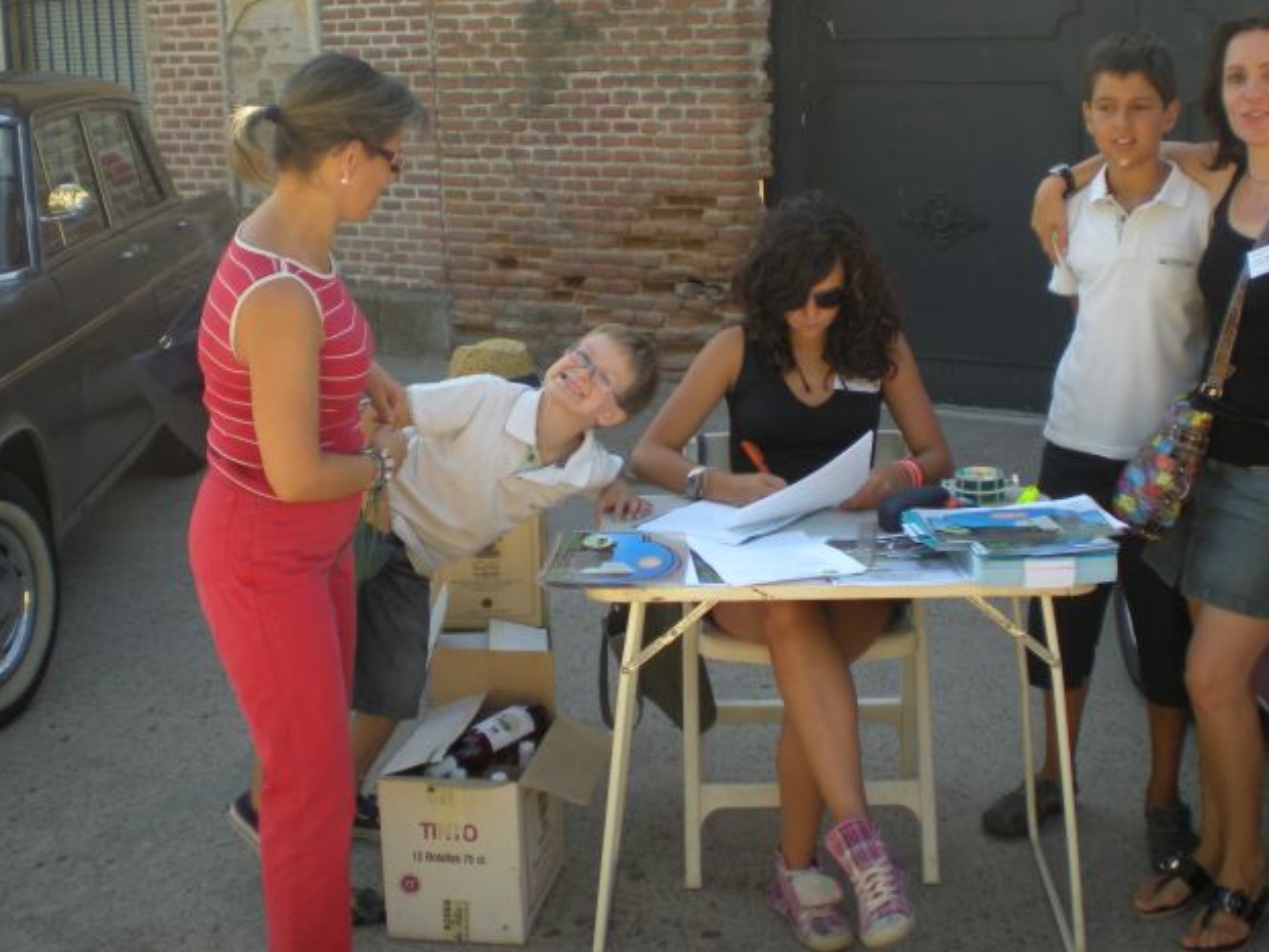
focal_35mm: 49
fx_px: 1796
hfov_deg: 38.8
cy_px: 354
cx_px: 718
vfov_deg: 29.6
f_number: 3.1
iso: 64
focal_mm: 6.3
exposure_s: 1/193
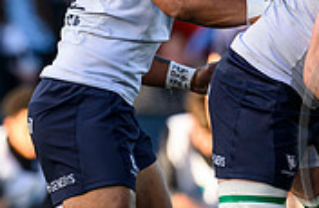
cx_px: 451
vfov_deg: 0.7
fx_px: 17692
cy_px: 232
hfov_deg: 1.0
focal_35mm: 2009
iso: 500
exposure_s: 1/1250
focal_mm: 400
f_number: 3.5
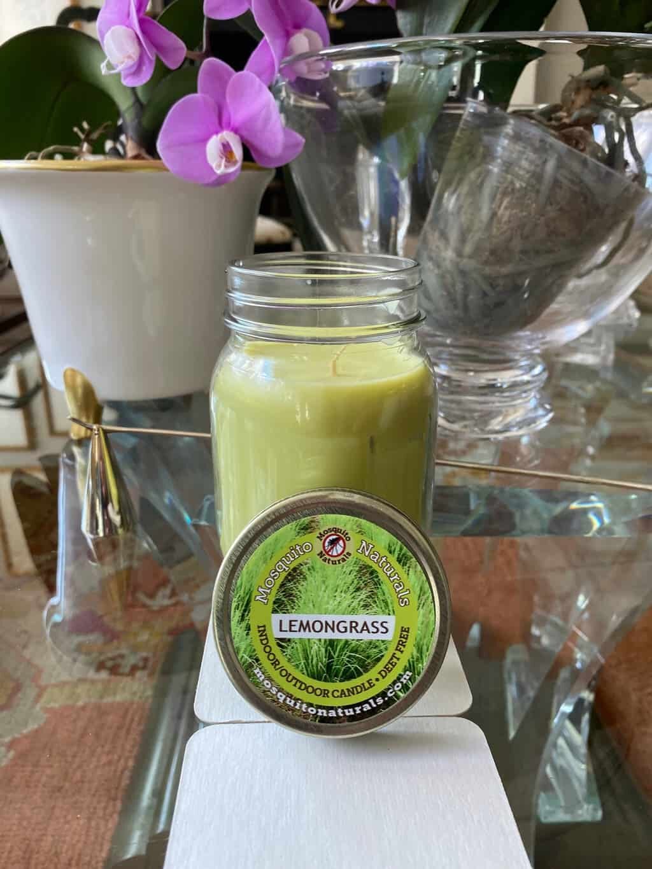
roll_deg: +0.8
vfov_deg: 67.3
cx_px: 326
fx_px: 653
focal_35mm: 26
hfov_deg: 53.1
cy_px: 434
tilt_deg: -20.6
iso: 125
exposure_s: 1/109
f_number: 1.8
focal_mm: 4.25
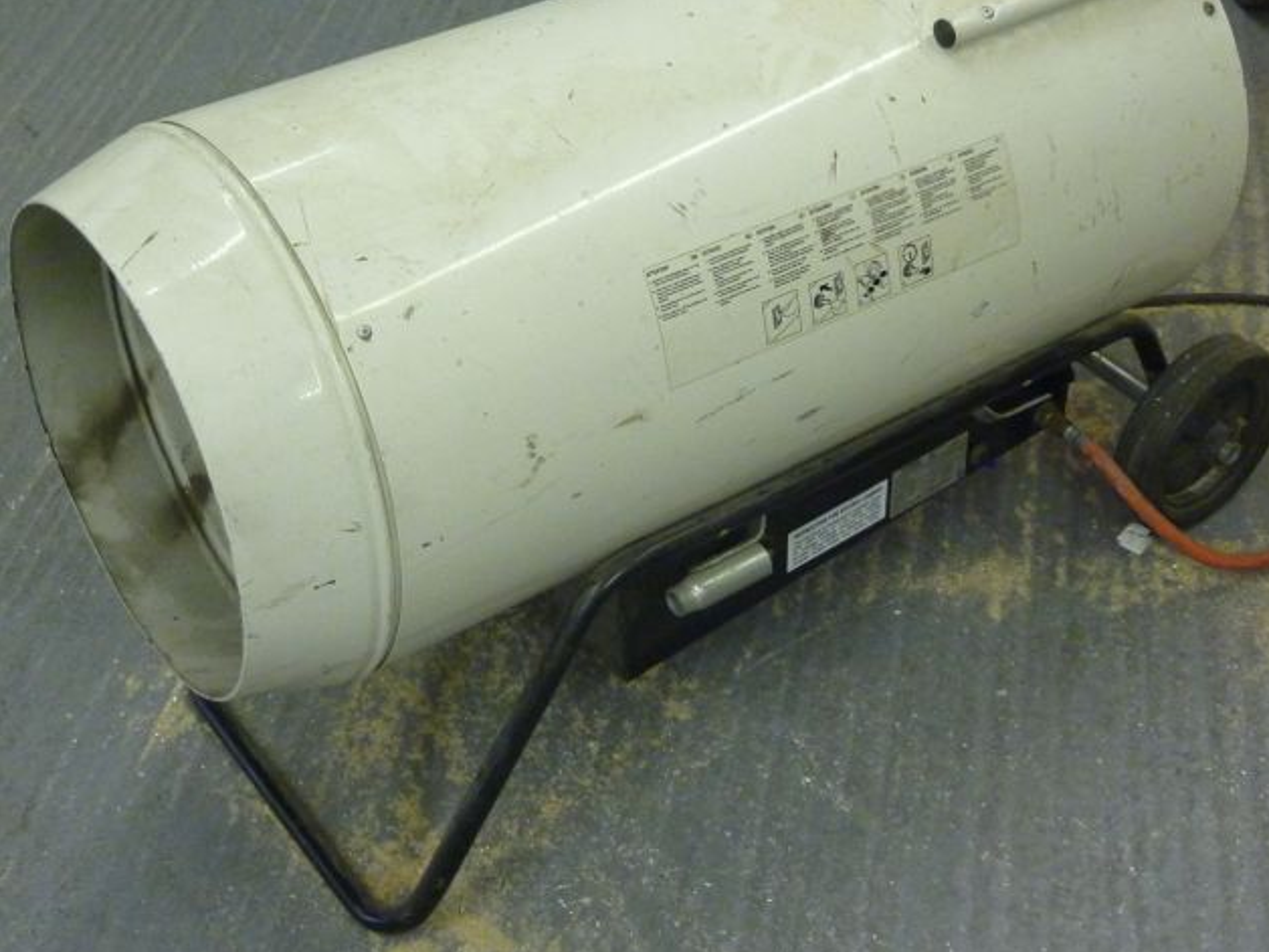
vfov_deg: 27.4
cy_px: 351
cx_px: 647
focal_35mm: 53
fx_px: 1943
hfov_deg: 36.2
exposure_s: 1/25
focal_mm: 6.1
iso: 400
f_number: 3.6
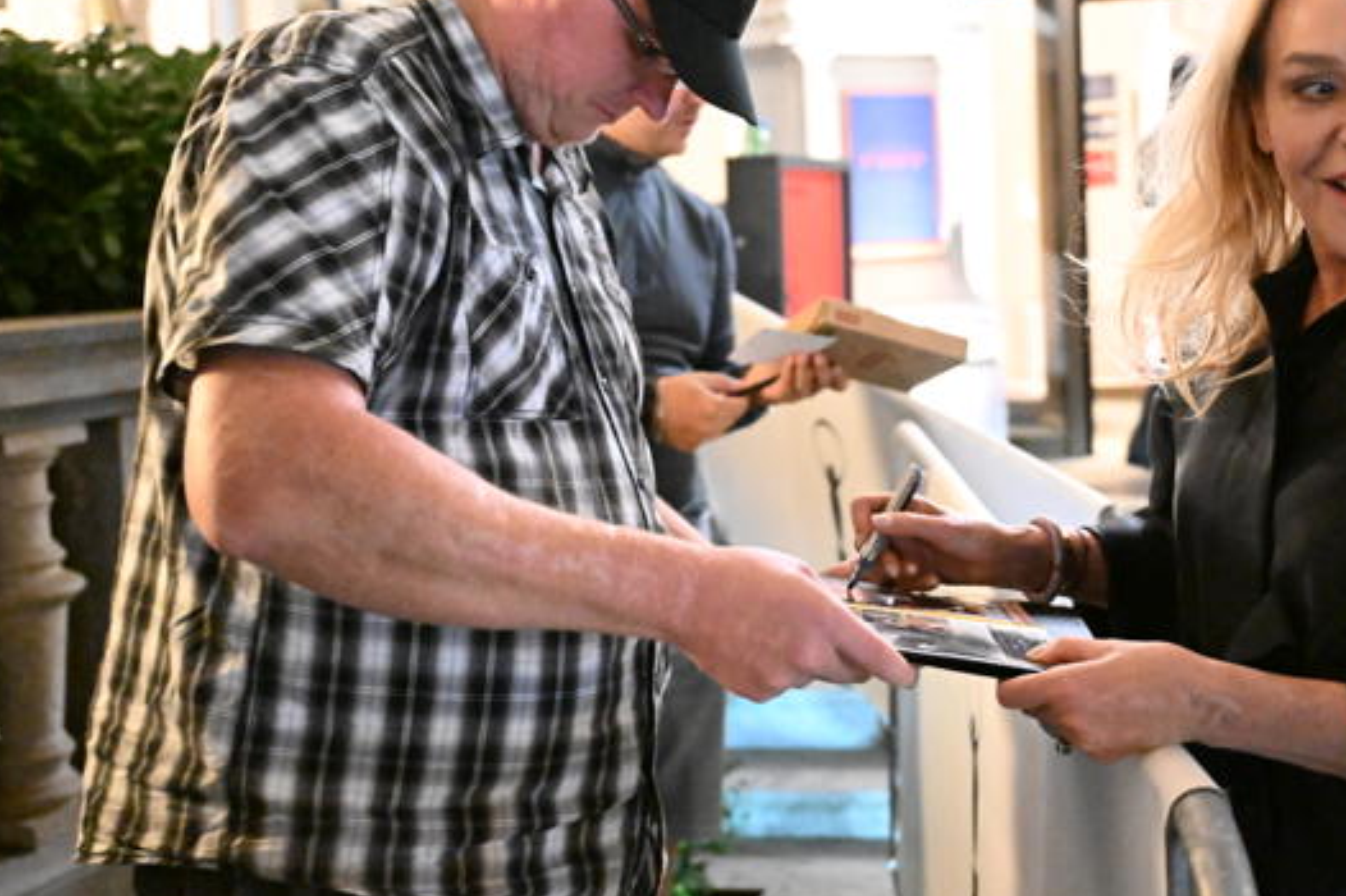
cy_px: 330
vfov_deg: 31.7
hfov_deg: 45.9
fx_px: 1569
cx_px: 865
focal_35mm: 42
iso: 25600
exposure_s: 1/100
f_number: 2.8
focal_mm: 32
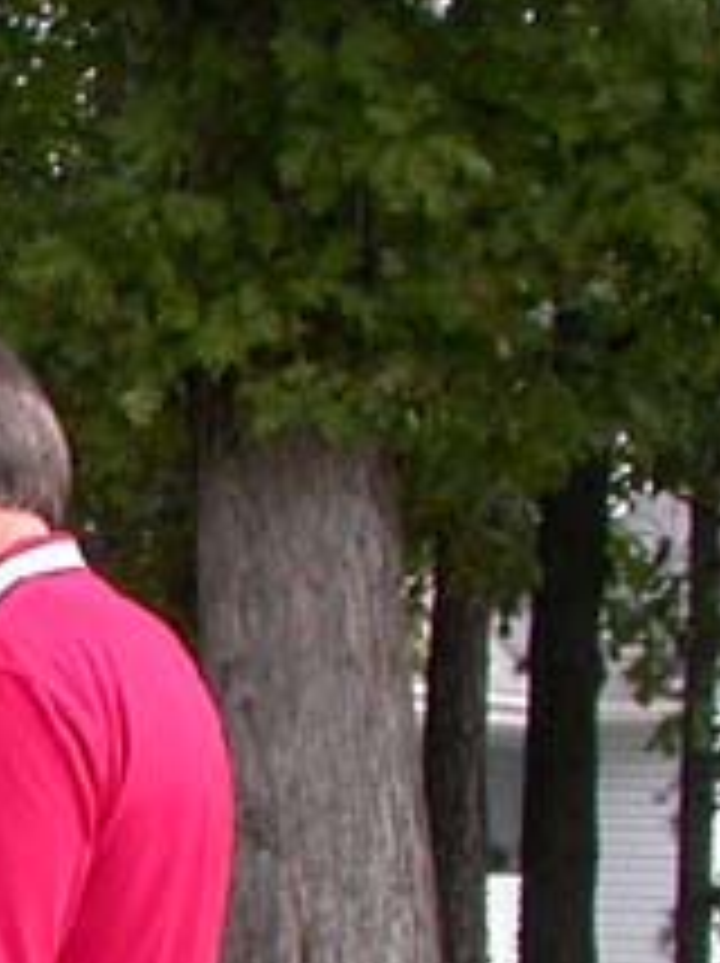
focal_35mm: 182
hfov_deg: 7.3
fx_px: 5057
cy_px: 1215
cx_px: -1386
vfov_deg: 10.7
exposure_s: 1/172
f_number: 4.7
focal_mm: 7.85
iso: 100
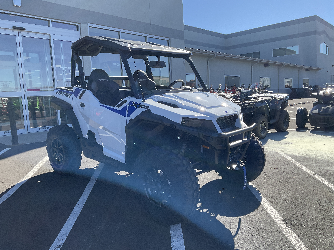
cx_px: 167
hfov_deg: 61.7
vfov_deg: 48.2
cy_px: 125
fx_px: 280
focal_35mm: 29
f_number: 1.8
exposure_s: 1/855
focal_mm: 3
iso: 16
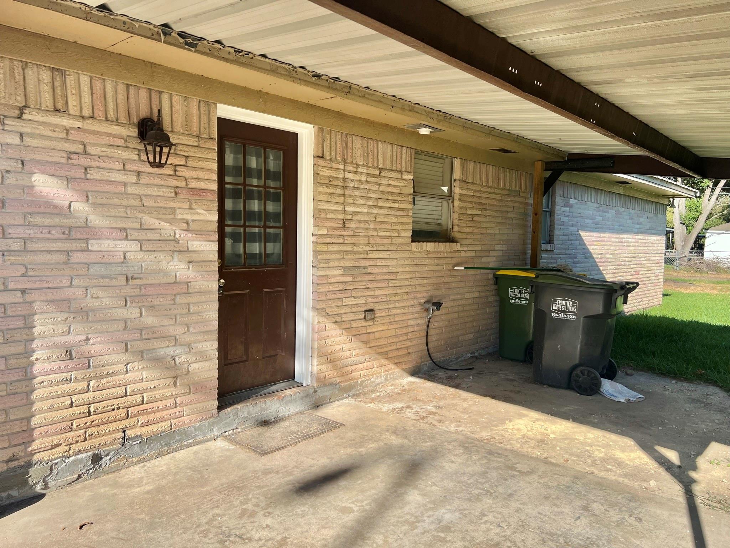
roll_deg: -1.4
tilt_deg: -4.8
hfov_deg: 67.3
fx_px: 548
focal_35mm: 26
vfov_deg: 53.1
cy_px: 274
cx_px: 365
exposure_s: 1/1934
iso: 50
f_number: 1.5
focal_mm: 5.7
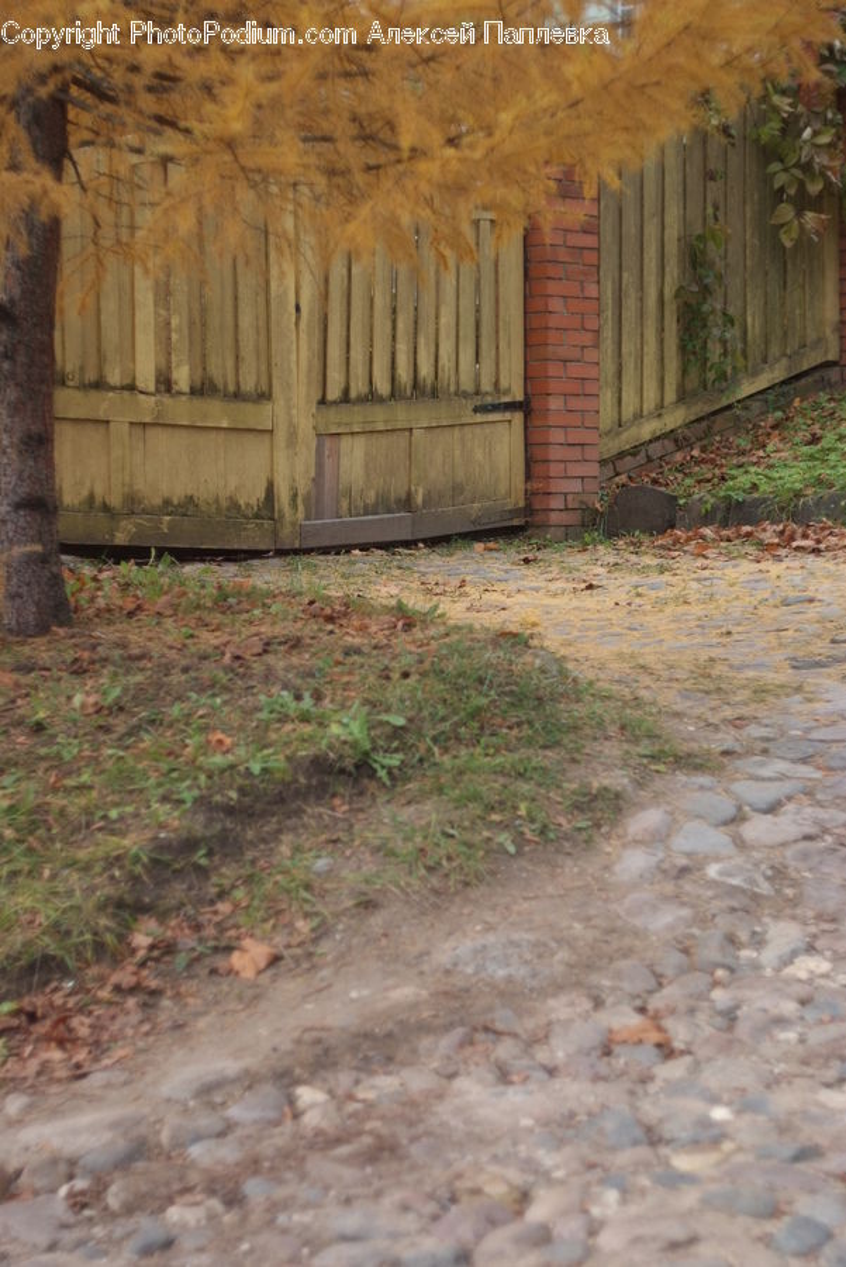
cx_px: 423
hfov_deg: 18.2
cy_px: 634
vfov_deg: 27.0
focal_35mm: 75
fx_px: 2640
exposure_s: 1/1600
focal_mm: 50
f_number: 2
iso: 400
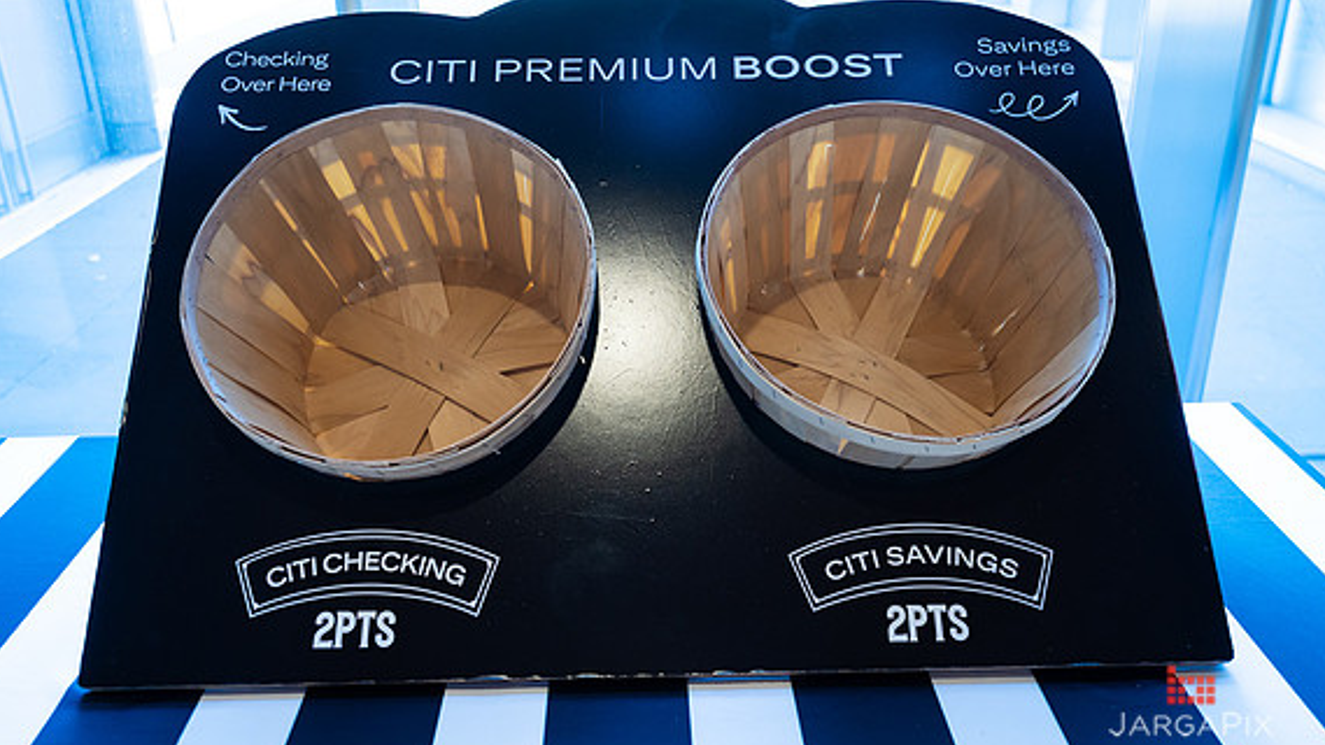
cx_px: 671
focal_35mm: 32
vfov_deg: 36.6
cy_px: 339
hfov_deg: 61.0
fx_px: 1124
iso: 1600
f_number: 3.2
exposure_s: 1/320
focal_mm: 28.5
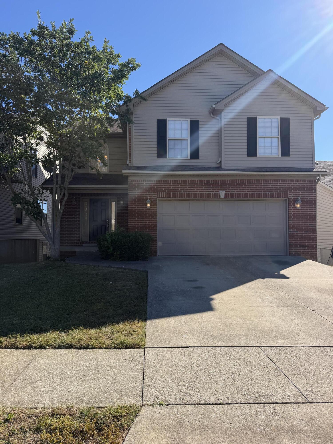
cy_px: 222
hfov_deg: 56.8
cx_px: 166
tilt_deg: +3.3
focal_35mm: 24
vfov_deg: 71.6
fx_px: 308
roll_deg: -0.5
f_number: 1.78
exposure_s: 1/3145
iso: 80
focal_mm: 6.76
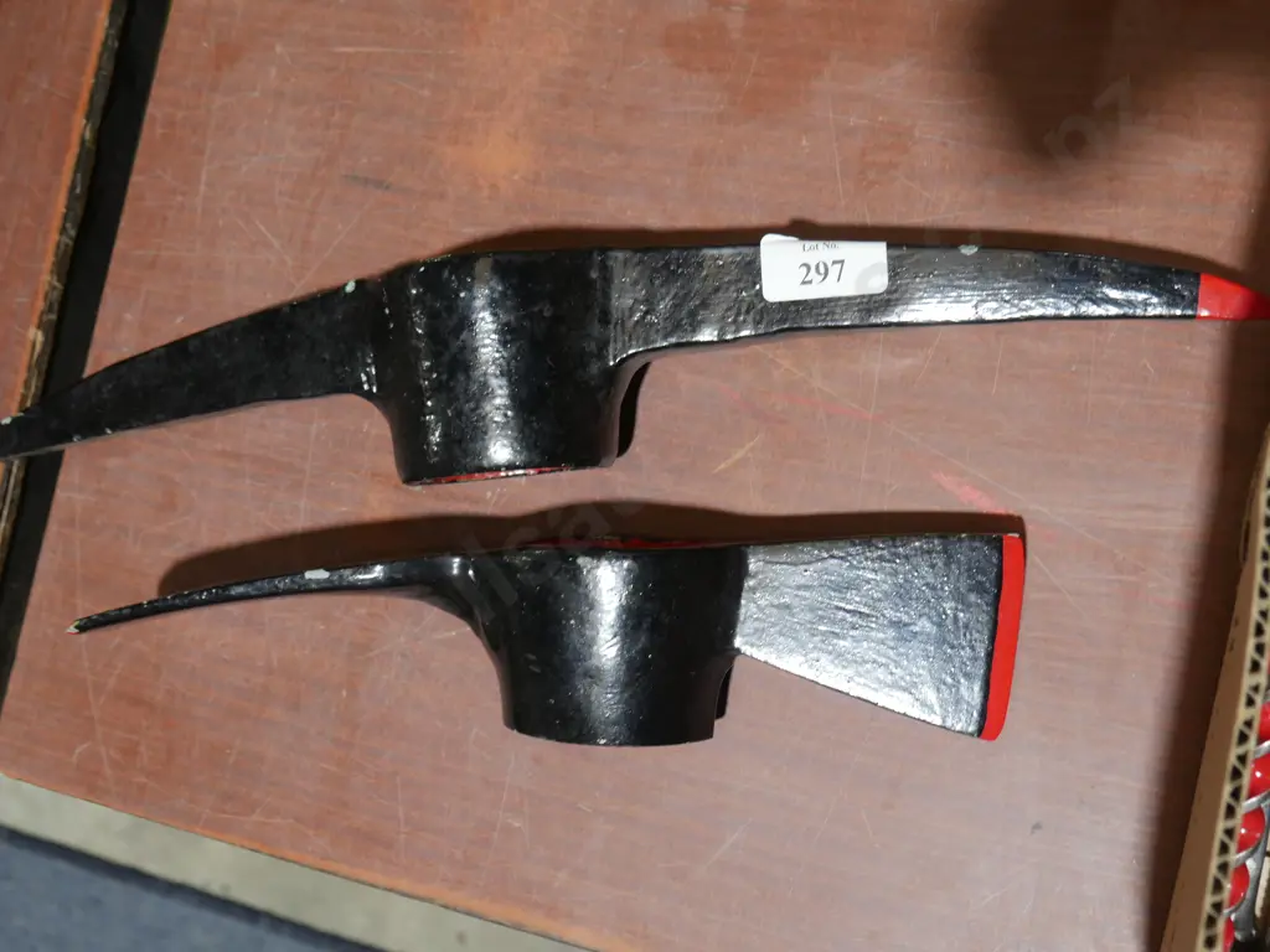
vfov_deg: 34.3
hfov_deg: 44.8
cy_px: 476
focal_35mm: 42
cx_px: 635
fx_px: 1541
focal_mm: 21
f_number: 4.6
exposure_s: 1/60
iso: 500
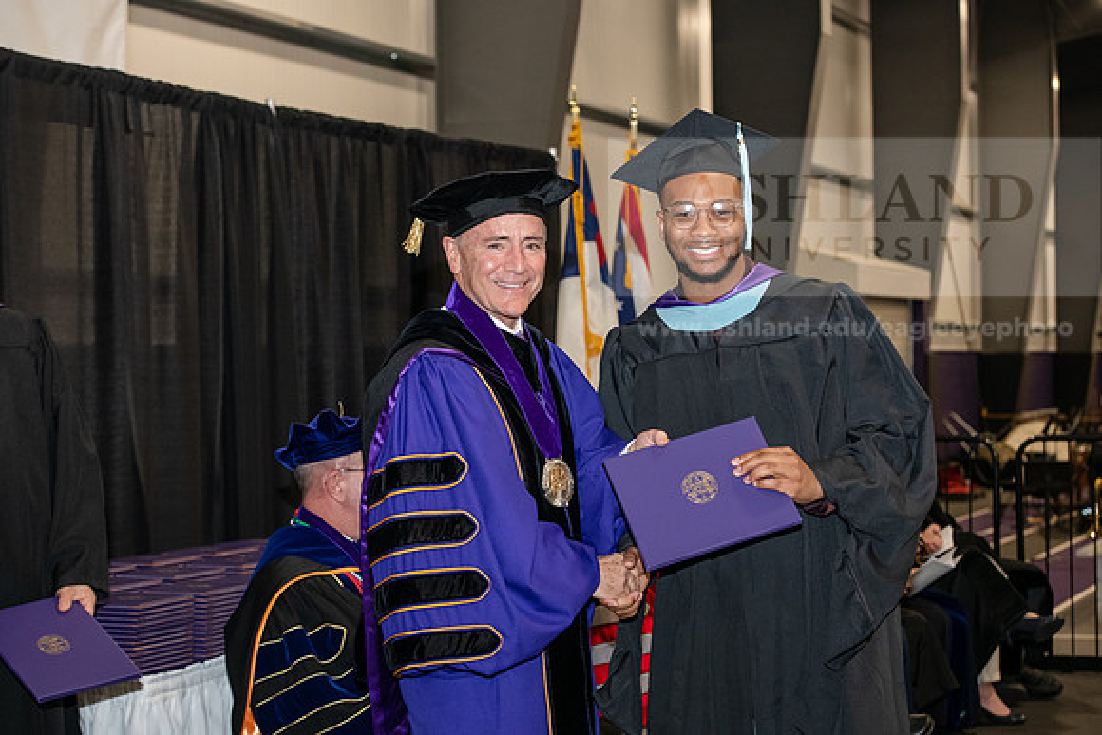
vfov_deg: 19.5
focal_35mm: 70
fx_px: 2143
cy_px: 368
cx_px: 551
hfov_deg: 28.8
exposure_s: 1/200
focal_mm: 70
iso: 2500
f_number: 5.6
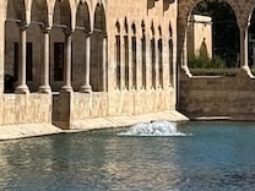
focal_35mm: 277
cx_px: 54
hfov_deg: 7.1
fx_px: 2041
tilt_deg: +10.2
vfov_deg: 5.2
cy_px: -299
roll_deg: +0.1
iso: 64
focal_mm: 6.76
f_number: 1.78
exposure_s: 1/7874
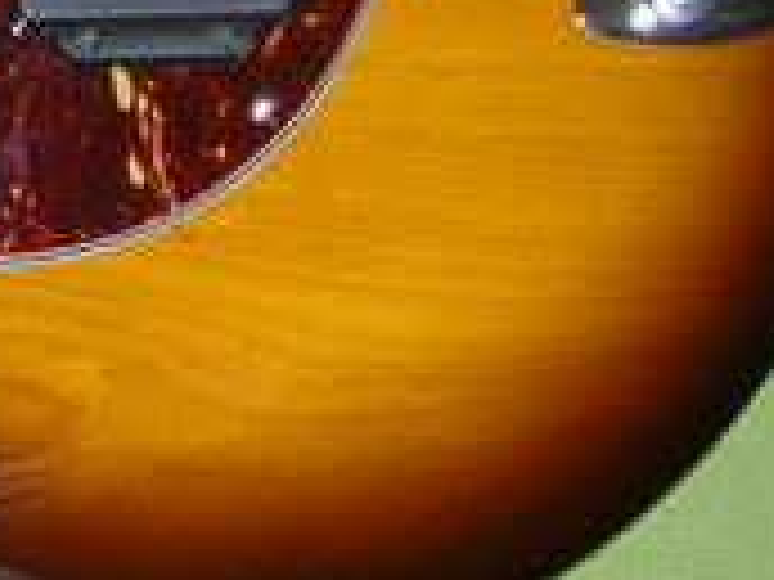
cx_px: -567
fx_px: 3734
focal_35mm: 167
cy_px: -153
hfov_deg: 11.1
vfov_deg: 8.8
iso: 50
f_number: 2.9
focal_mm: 6
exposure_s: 1/60.1
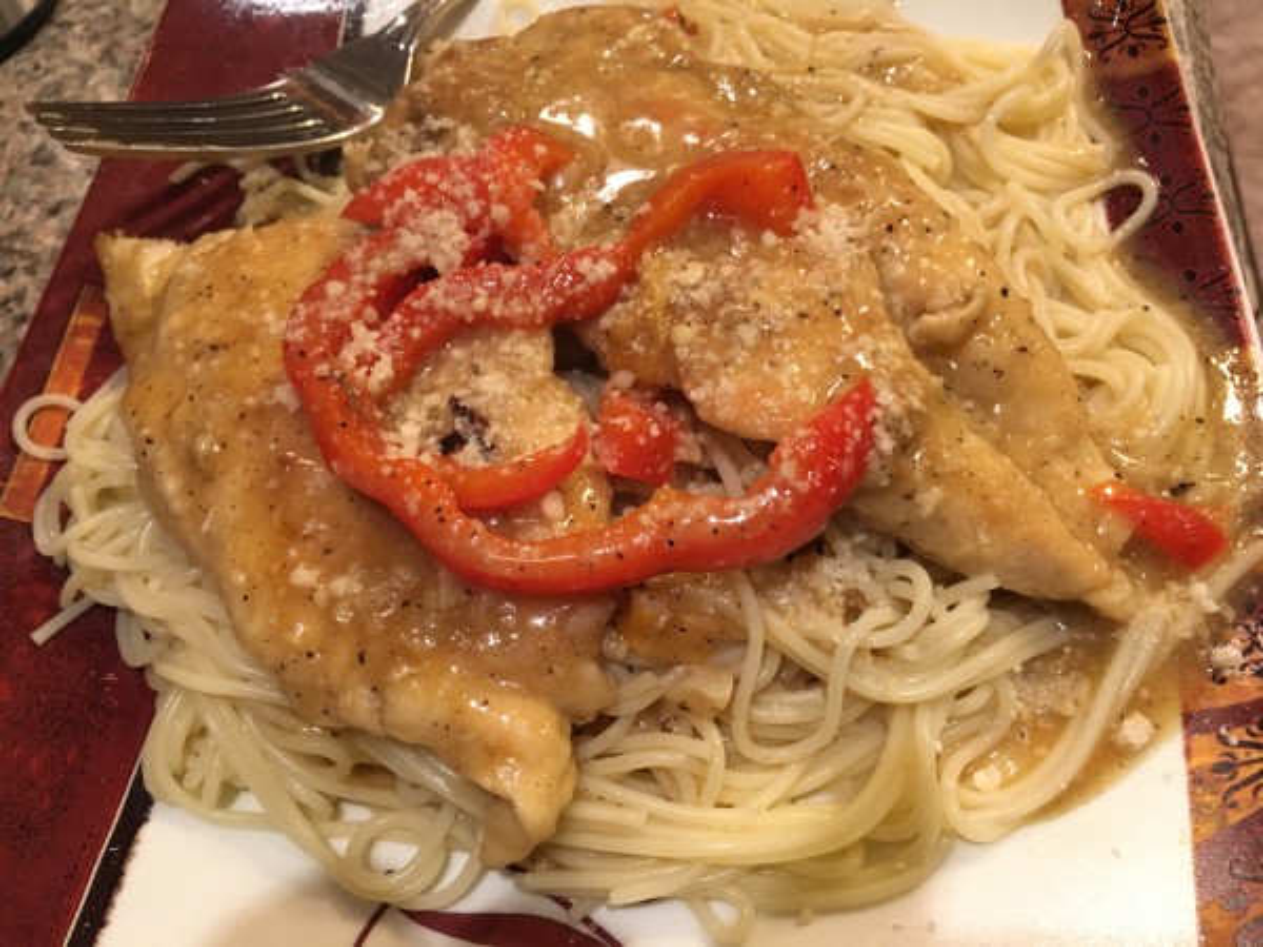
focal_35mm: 29
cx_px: 632
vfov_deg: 48.2
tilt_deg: -60.2
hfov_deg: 61.7
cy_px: 474
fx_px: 1058
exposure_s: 1/30
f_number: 2.2
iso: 160
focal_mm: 4.15
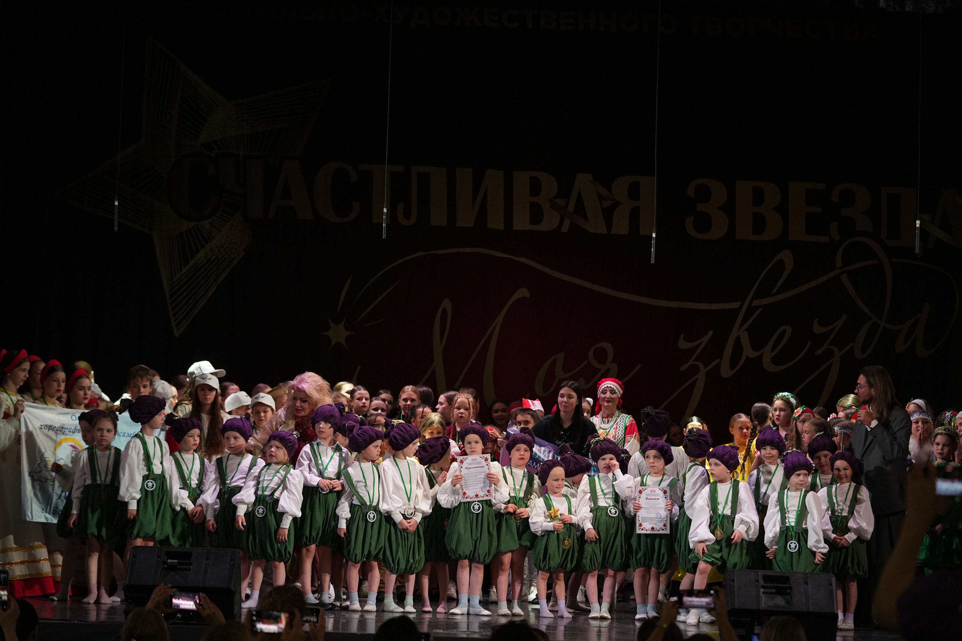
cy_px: 320
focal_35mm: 87
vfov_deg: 15.7
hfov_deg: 23.4
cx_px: 481
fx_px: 2325
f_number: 2.8
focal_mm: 87
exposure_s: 1/250
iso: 2000
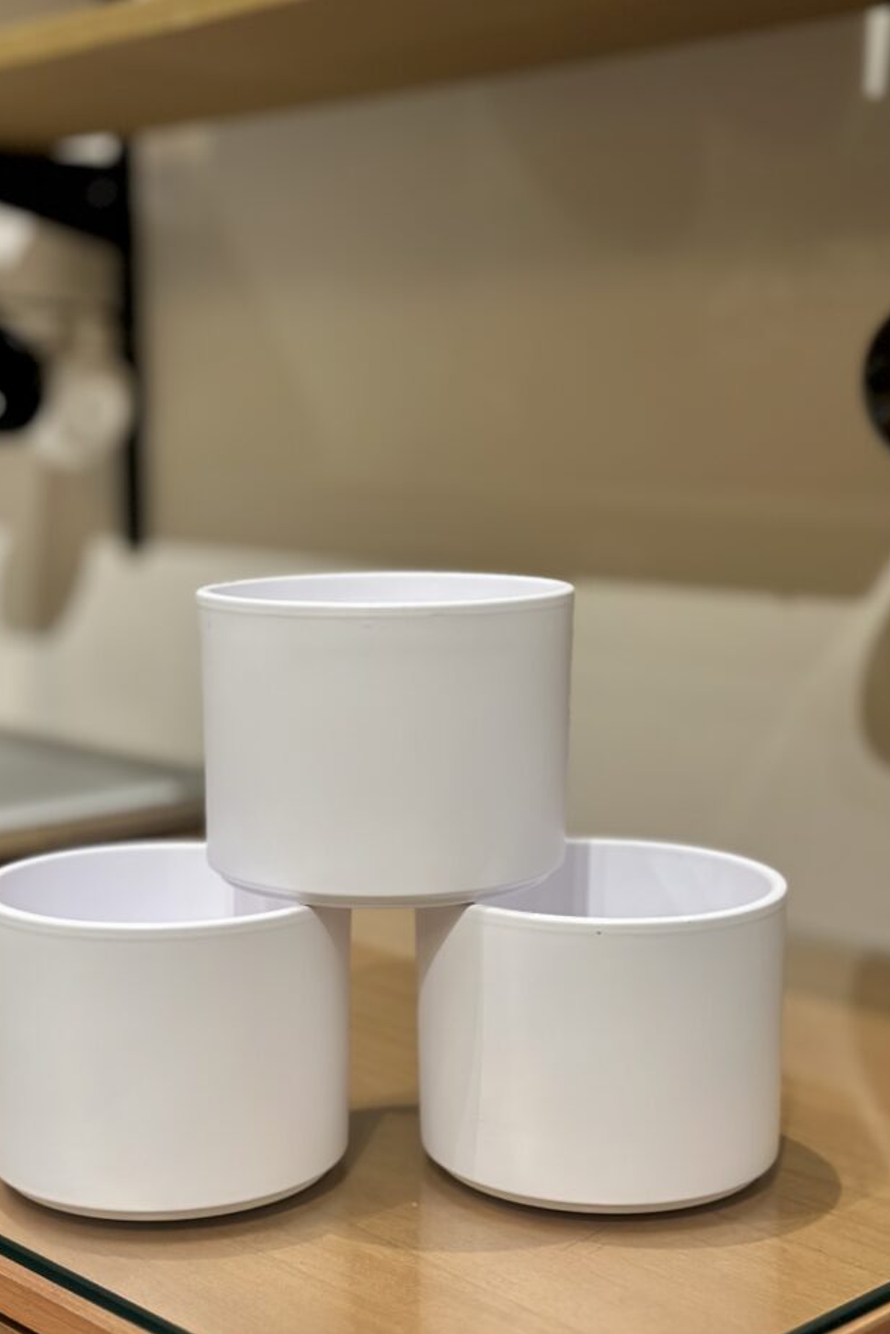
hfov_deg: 24.6
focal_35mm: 55
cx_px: 380
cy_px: 729
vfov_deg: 36.2
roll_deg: -0.5
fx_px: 2038
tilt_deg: -8.8
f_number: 1.78
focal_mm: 6.86
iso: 200
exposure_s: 1/60
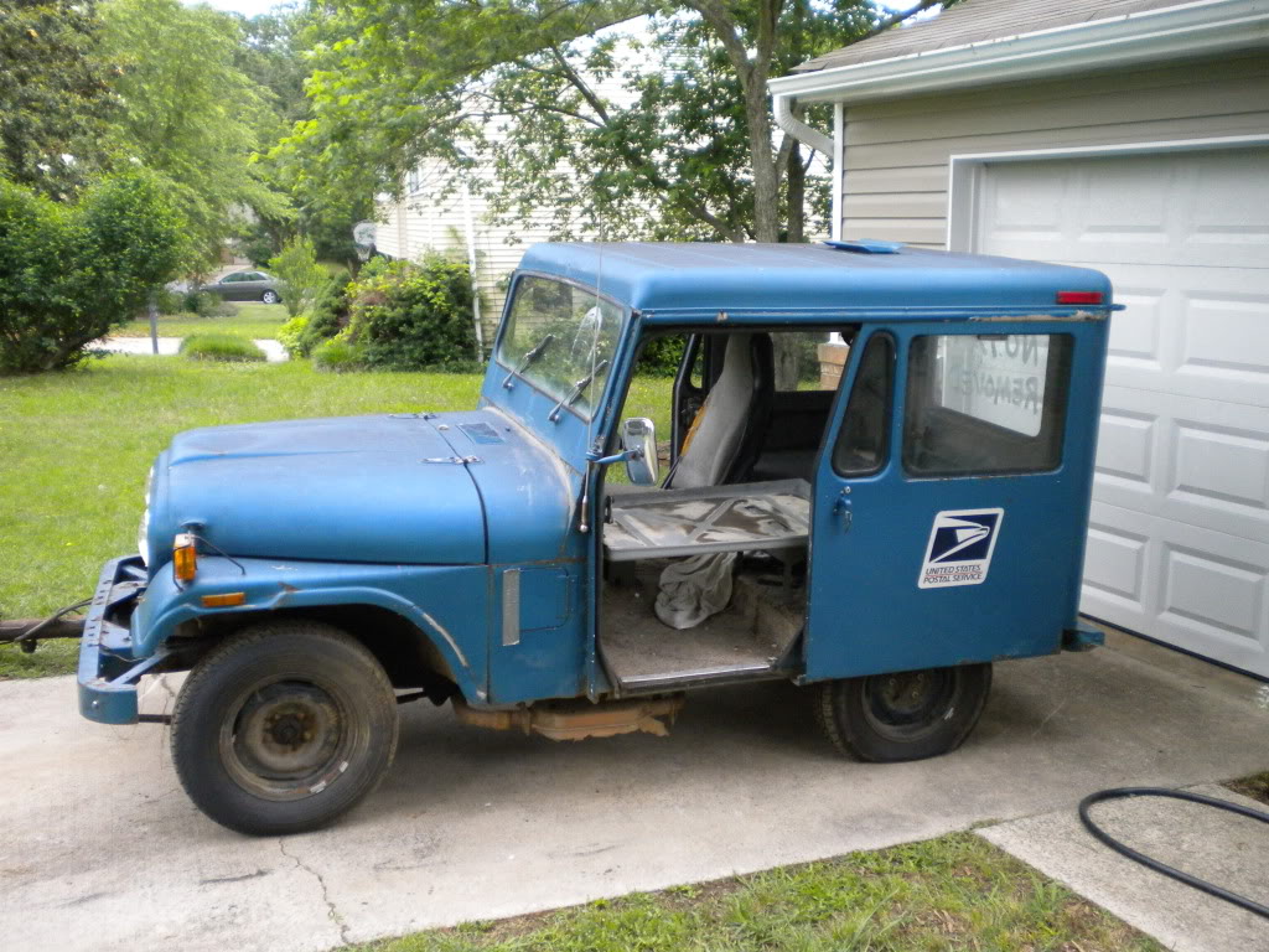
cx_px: 634
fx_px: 1283
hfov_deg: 52.6
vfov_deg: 40.7
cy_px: 476
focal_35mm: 35
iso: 385
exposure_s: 1/463
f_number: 3.1
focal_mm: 6.3
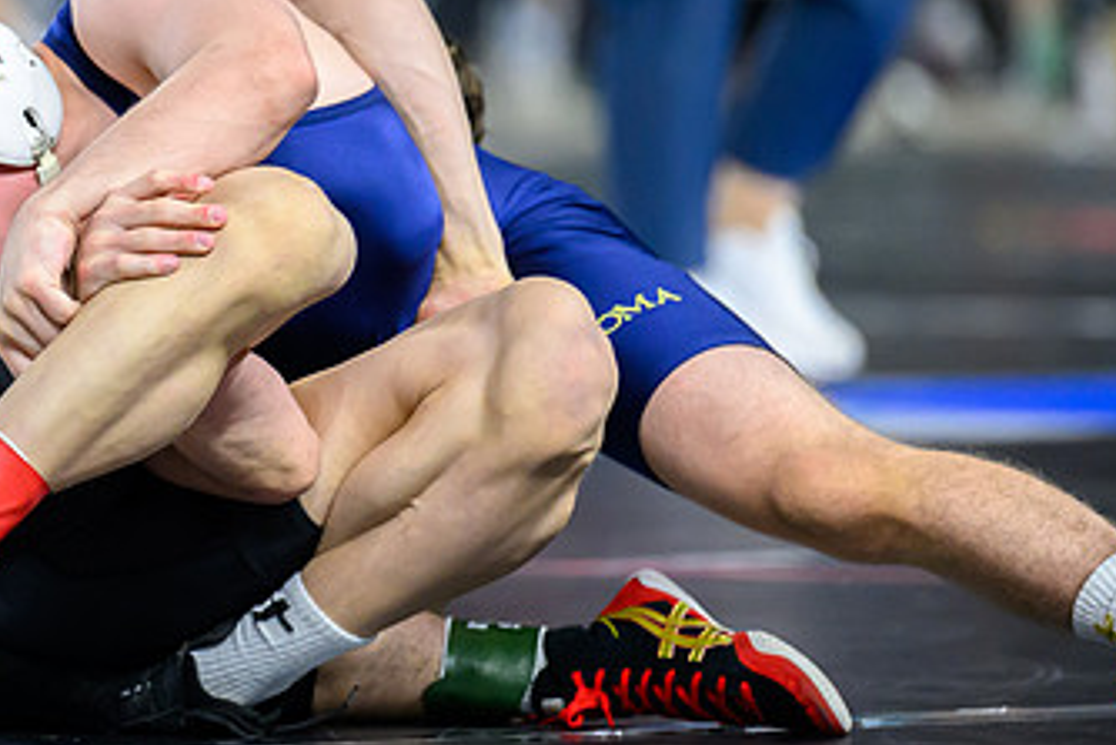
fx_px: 14203
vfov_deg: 3.0
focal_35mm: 458
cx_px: 79
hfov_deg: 4.5
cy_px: 298
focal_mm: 190
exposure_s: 1/640
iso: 3200
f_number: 2.8
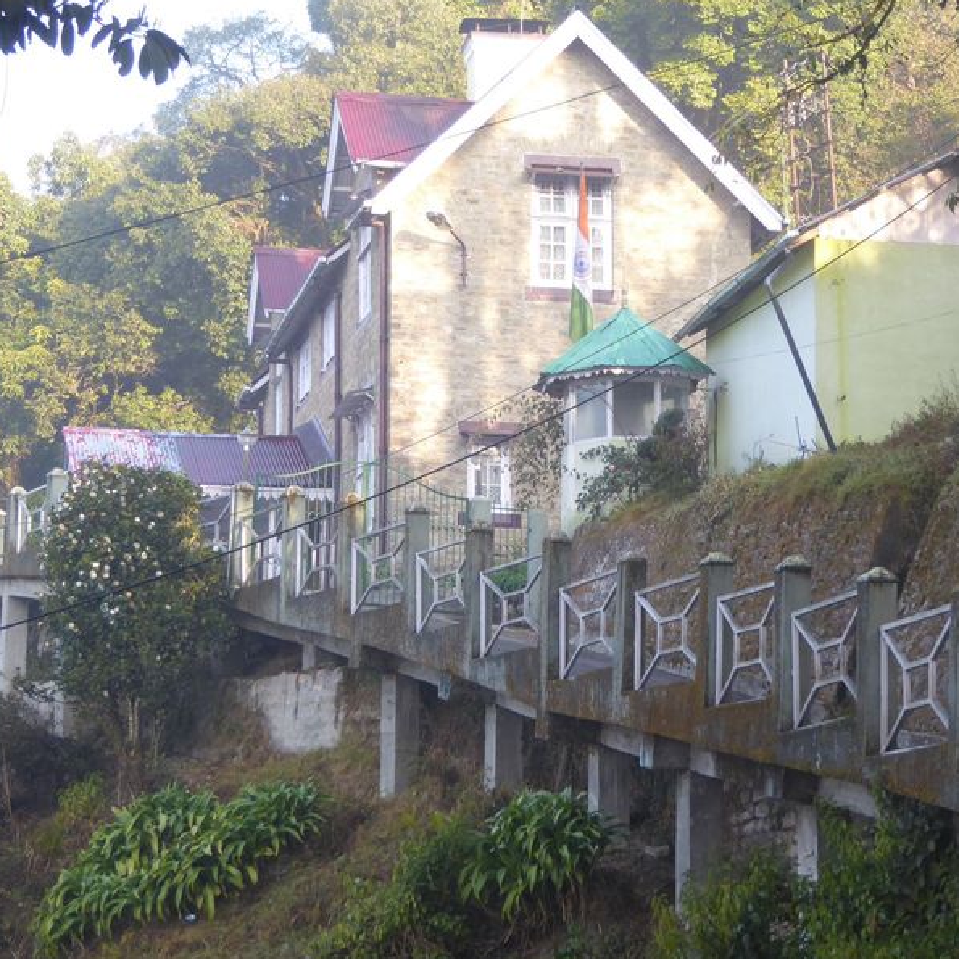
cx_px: 527
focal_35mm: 101
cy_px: 479
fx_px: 3166
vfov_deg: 17.2
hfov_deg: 17.2
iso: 160
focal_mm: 14.1
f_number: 4.7
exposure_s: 1/60
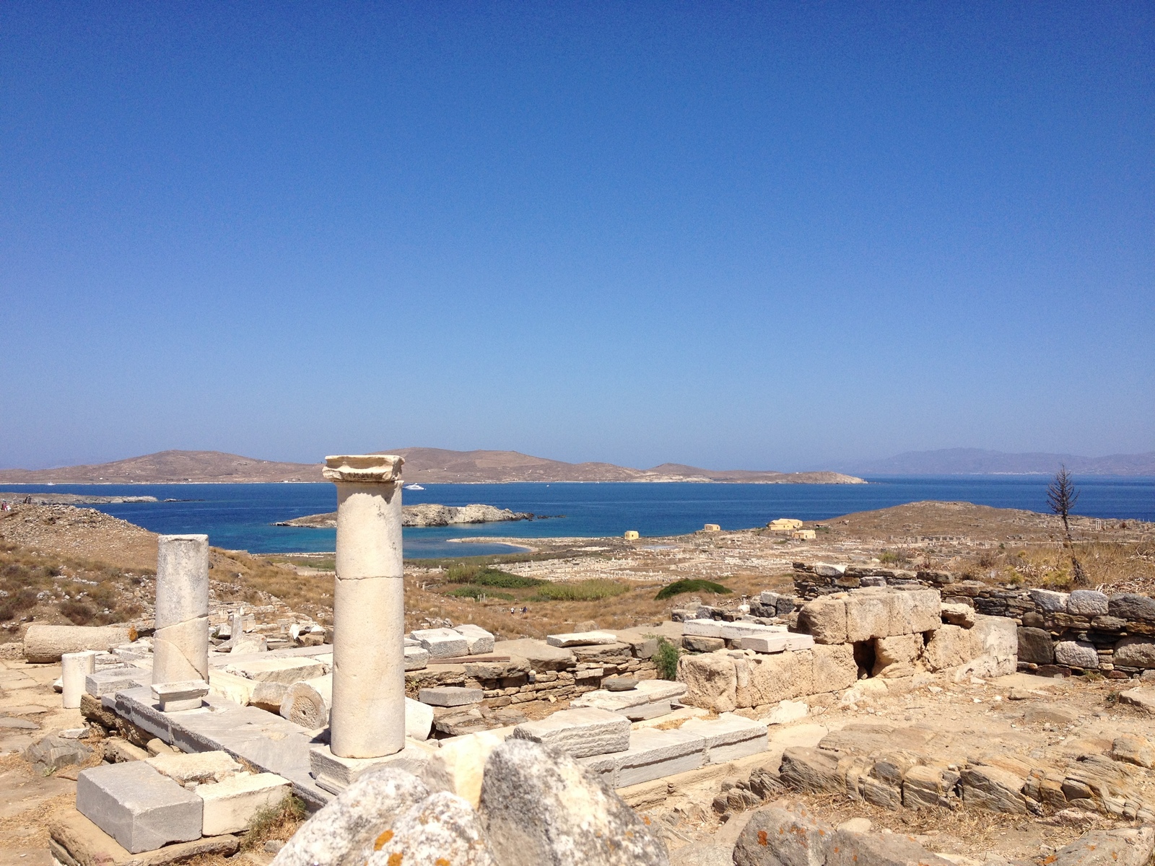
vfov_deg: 40.7
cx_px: 578
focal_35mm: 35
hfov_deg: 52.6
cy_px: 433
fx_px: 1168
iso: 50
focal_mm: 4.28
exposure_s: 1/2632
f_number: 2.4
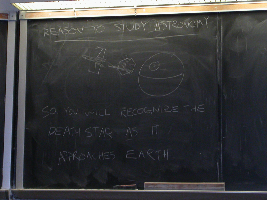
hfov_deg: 20.0
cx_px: 134
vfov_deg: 15.1
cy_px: 100
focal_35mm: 98
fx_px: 756
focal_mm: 14.9
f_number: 4.6
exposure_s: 1/59.9
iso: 200
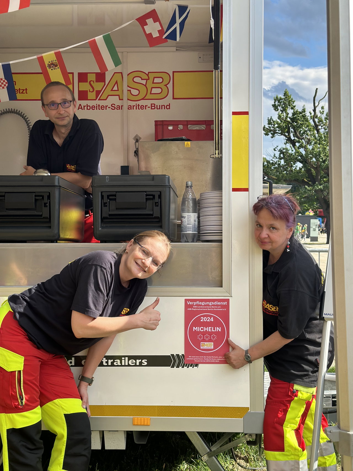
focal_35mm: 48
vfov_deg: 39.7
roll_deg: -2.7
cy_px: 236
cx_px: 176
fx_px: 653
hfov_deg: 30.3
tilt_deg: -1.1
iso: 100
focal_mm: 6.86
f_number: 1.78
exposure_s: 1/2070
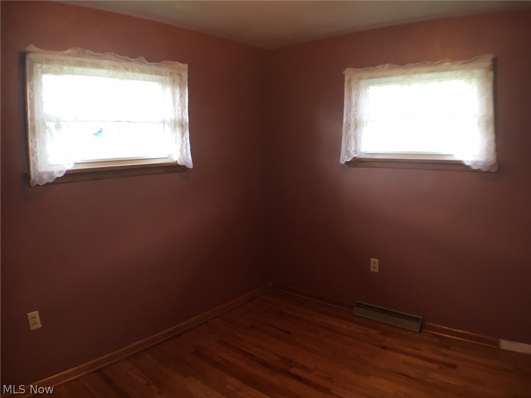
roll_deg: +1.0
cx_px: 266
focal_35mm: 29
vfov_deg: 48.2
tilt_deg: -6.3
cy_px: 199
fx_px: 445
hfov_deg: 61.7
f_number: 2.2
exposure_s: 1/30
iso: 80
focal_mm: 4.15
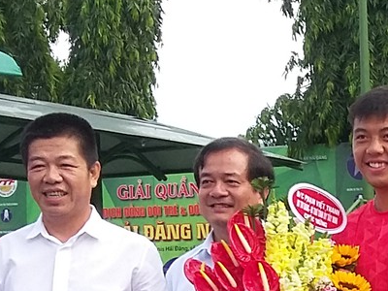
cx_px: 630
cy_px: 469
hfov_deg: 12.0
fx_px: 1737
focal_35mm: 155
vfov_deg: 9.3
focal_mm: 3.3
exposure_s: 1/255
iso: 50
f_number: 2.2
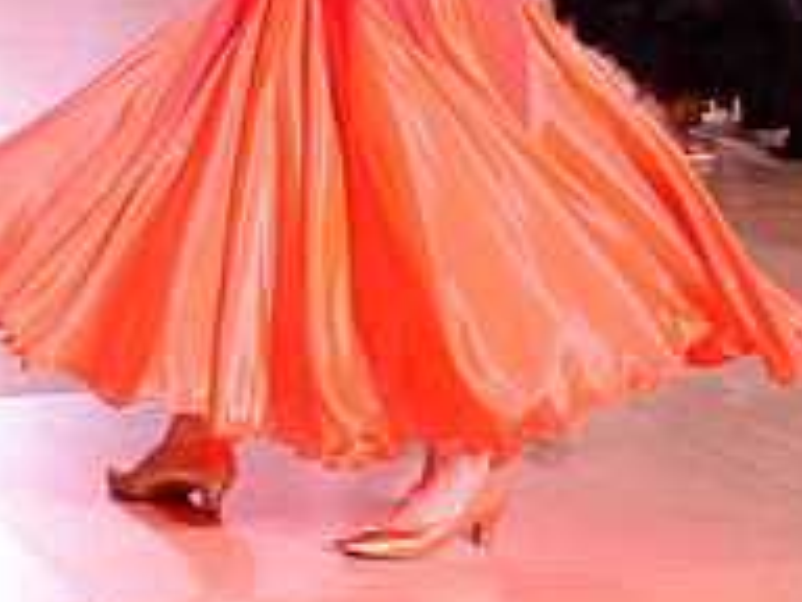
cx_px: 190
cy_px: -305
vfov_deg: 8.1
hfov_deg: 11.0
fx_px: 4170
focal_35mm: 180
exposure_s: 1/250
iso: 2500
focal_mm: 62
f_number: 6.3
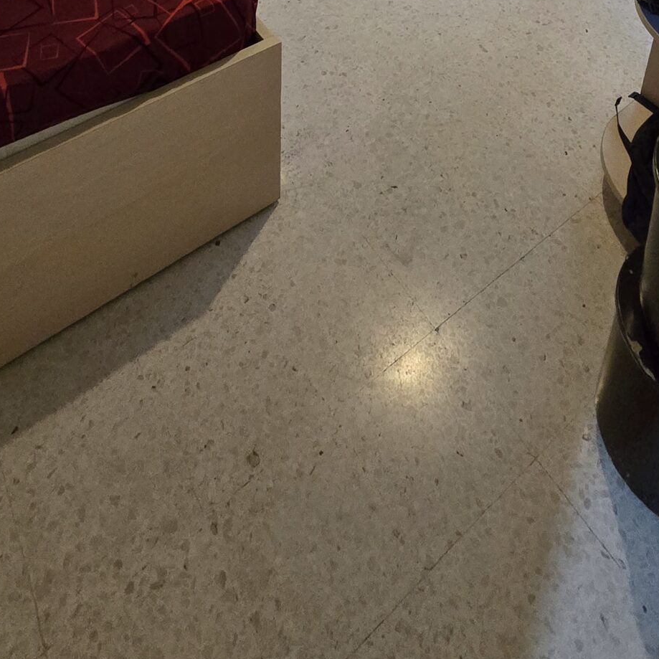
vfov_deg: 33.3
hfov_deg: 51.1
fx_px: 689
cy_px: -240
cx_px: 313
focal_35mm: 32
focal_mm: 2.2
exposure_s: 1/50
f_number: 2.2
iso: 1000
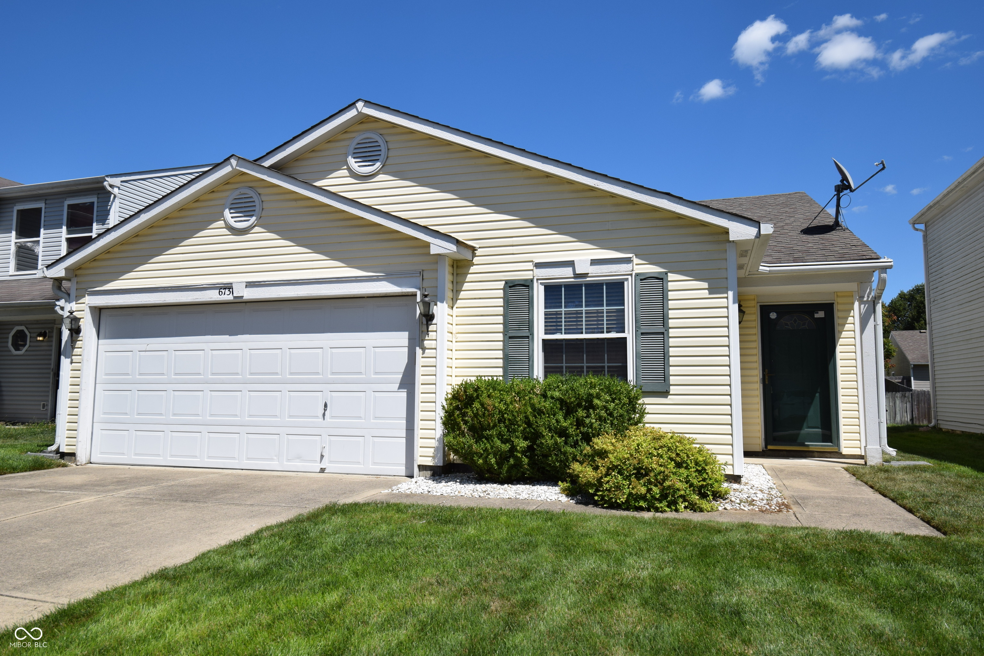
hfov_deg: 73.7
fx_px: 656
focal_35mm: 24
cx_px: 492
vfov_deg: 53.1
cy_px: 328
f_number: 10
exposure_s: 1/400
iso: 200
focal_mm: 16
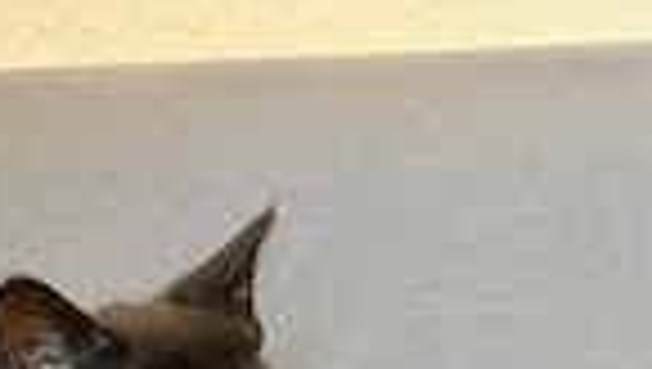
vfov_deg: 8.3
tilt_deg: -1.5
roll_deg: +1.2
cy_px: 567
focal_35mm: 144
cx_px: 648
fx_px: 2493
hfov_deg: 14.7
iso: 400
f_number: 1.78
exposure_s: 1/40
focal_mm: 6.76
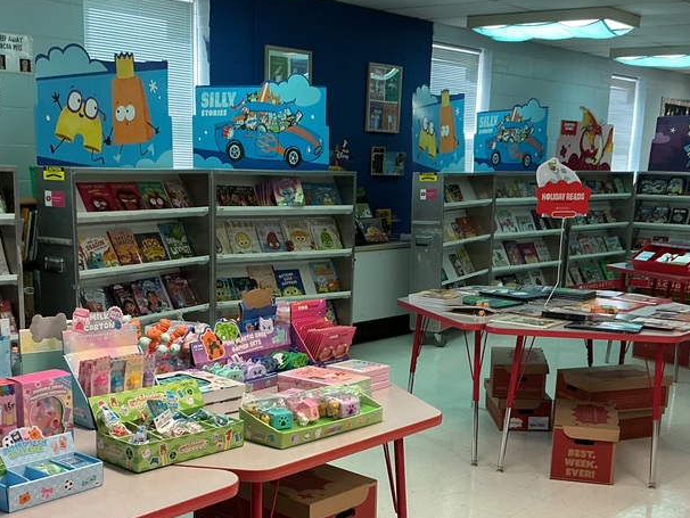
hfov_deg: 38.9
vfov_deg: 29.3
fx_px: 977
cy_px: 371
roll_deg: -1.9
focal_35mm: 49
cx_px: 343
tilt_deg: -12.2
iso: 80
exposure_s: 1/60
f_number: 1.8
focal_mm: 3
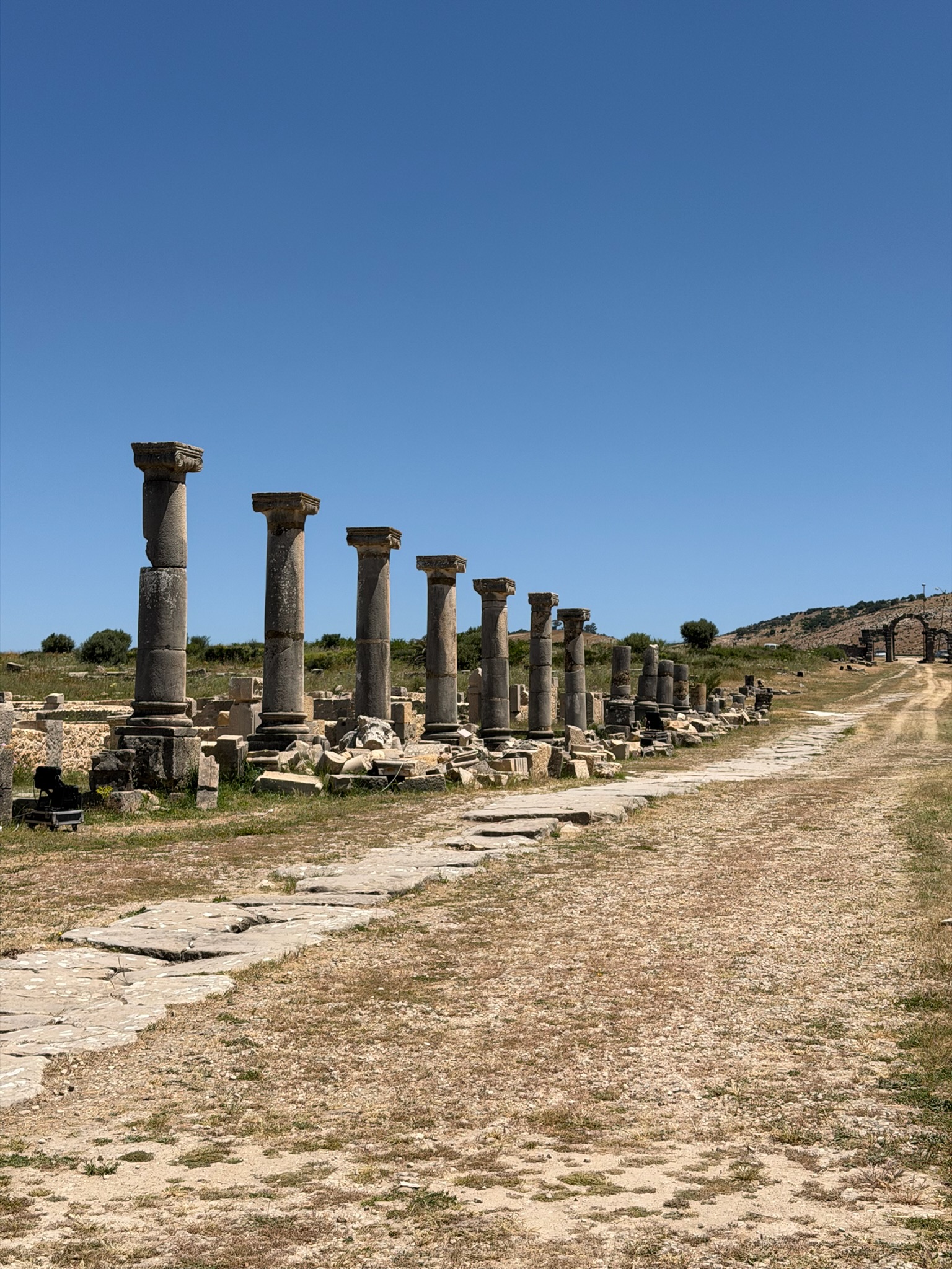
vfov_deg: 39.7
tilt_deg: +4.1
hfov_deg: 30.3
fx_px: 1760
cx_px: 476
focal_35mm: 48
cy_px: 634
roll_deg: -0.9
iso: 64
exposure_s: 1/7874
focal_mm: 6.76
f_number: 1.78
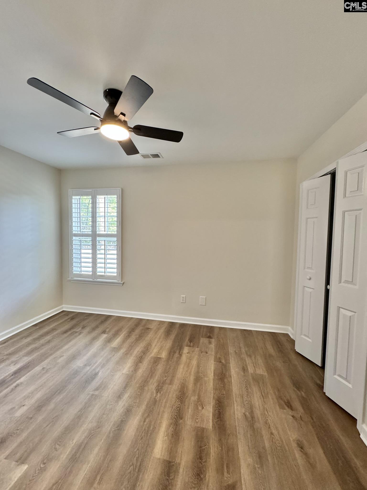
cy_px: 245
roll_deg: -0.8
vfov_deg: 102.1
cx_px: 184
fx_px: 198
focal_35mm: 14
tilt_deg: -3.4
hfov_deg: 85.7
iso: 320
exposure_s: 1/60
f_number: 2.2
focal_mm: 2.22
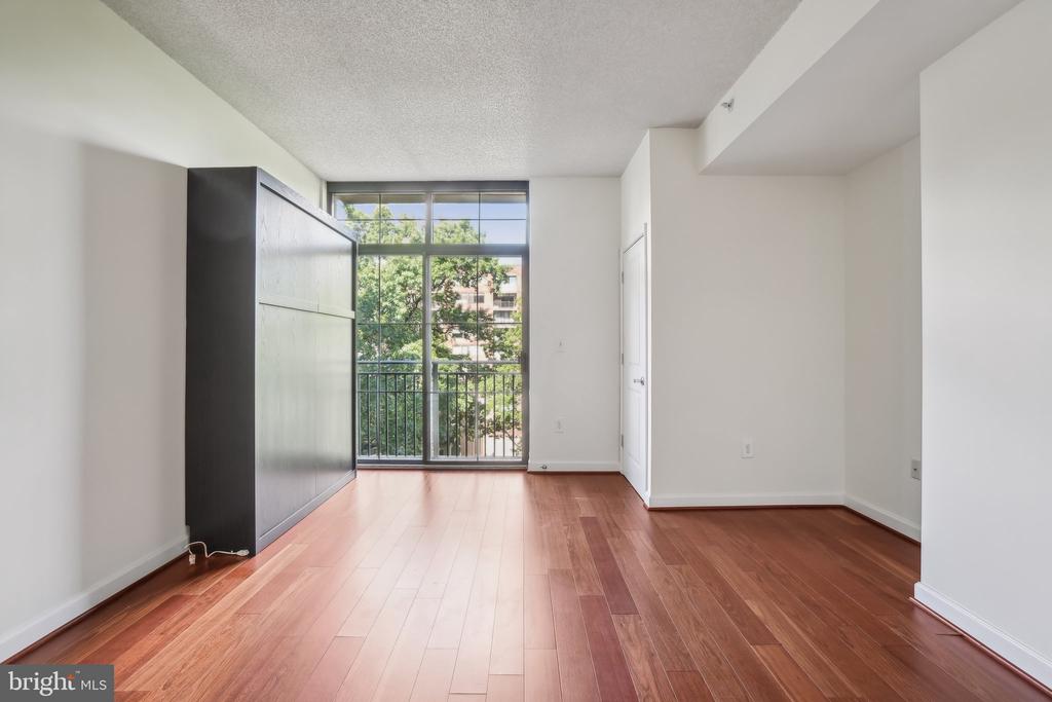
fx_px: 438
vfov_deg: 77.3
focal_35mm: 15
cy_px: 351
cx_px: 526
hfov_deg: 100.4
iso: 100
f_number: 7.1
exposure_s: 1/5
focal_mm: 10
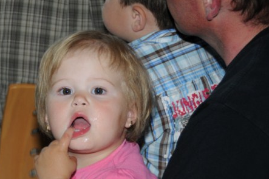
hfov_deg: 12.2
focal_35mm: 169
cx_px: 81
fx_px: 1261
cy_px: 128
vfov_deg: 8.1
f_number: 5.3
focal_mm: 78
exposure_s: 1/60
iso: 200
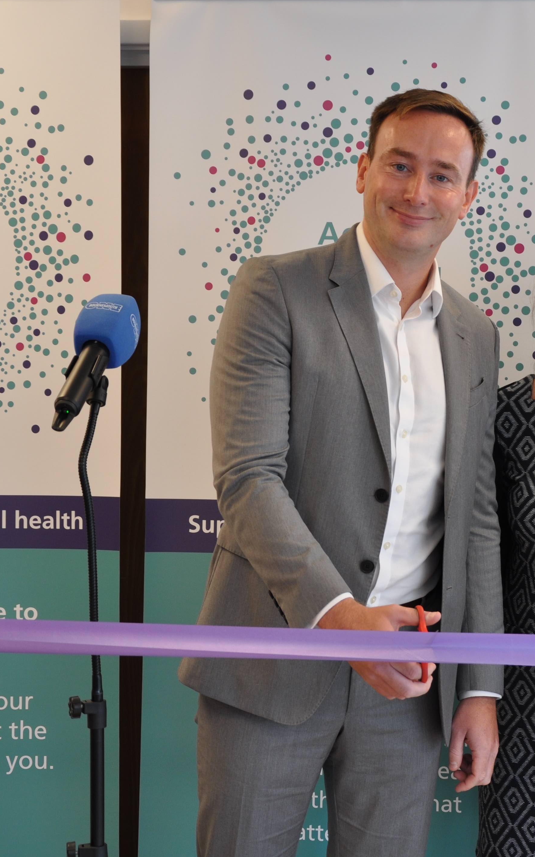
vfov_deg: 25.6
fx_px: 1884
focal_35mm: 81
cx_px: 418
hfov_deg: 16.1
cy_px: 429
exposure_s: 1/30
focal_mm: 35
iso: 280
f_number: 5.6
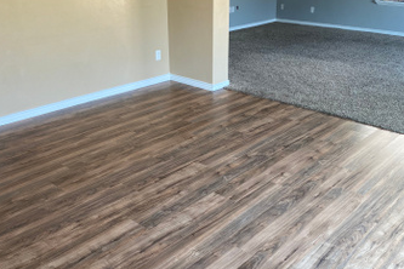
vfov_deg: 34.2
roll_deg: +0.0
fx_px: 438
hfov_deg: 49.5
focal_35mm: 39
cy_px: 120
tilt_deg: -21.5
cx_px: 211
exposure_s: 1/60
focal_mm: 4.25
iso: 80
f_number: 1.8
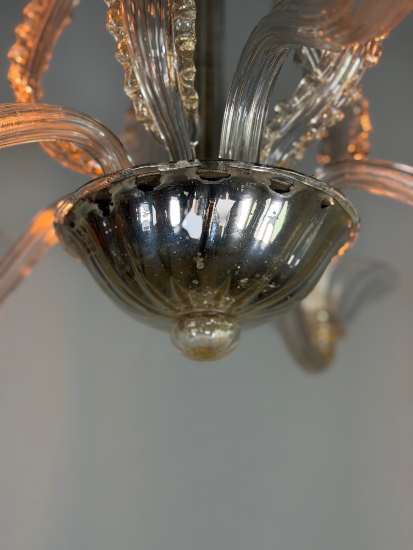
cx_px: 206
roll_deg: -0.8
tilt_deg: +22.6
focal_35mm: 48
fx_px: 764
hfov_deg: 30.3
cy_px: 275
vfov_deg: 39.7
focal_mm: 6.76
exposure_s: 1/100
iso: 160
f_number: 1.78
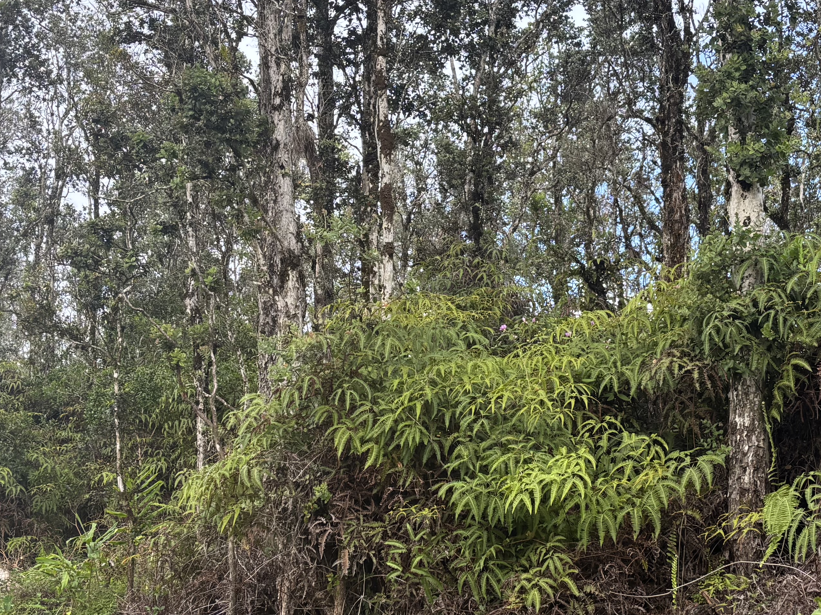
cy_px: 341
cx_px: 434
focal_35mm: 58
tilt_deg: +6.6
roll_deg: +1.2
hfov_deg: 33.2
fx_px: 1375
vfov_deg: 25.2
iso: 50
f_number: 1.6
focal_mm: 5.96
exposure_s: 1/402
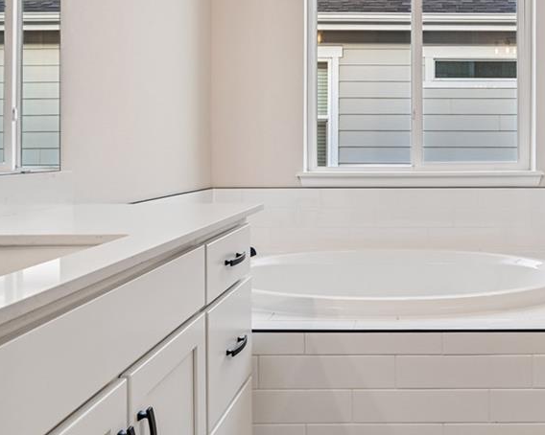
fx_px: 597
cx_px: 410
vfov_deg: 39.6
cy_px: 141
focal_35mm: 37
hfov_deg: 47.3
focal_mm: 14
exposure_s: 1/15
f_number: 8
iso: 90
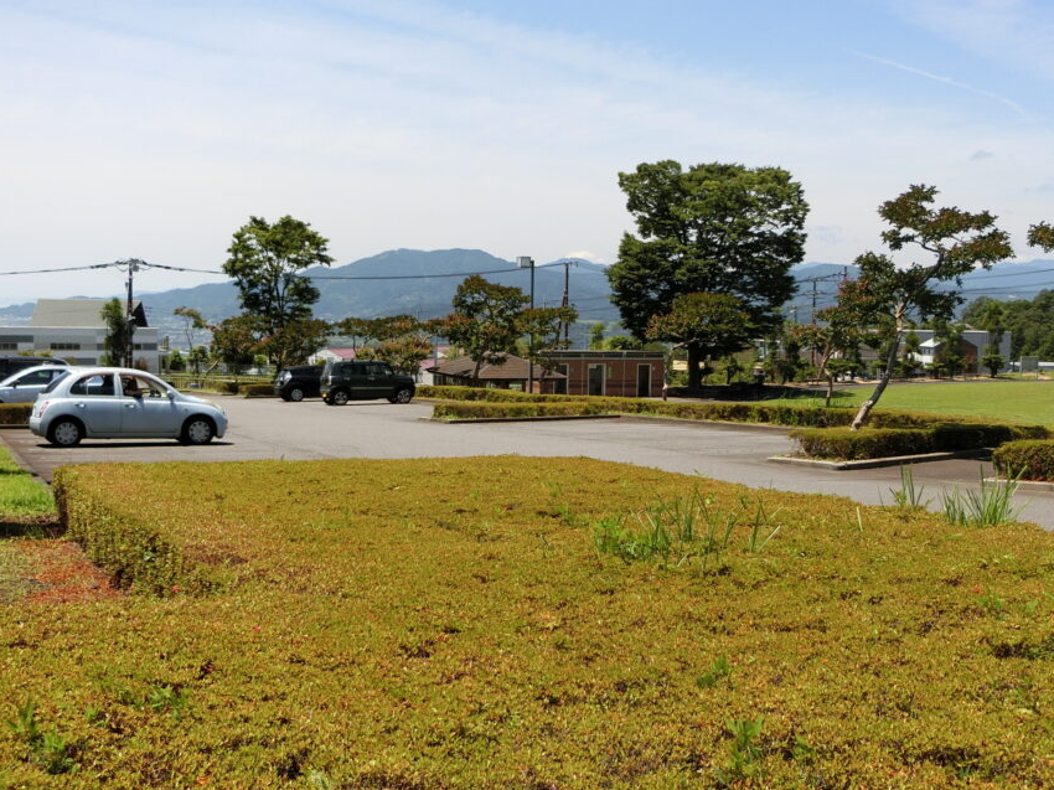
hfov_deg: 40.4
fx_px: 1431
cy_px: 414
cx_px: 549
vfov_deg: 30.9
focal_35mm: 47
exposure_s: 1/1000
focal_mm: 6.9
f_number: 4.1
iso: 100
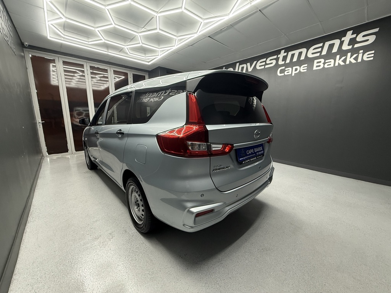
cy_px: 146
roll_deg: -0.5
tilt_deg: -11.1
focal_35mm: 14
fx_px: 158
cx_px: 196
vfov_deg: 85.7
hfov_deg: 102.1
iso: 400
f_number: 2.2
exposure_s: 1/100
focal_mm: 2.22
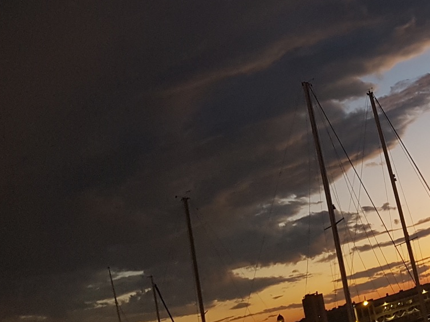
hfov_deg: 25.2
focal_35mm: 69
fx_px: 857
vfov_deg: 20.8
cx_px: 525
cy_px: 28
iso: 160
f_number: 1.7
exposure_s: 1/33
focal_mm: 4.2
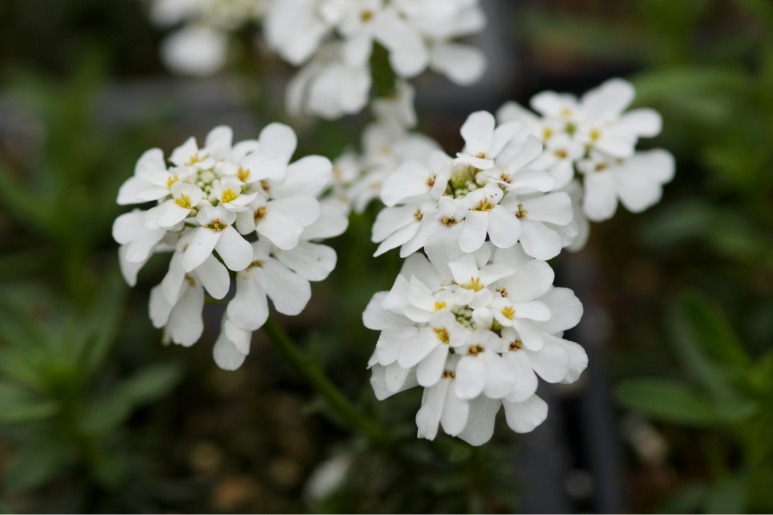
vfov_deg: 9.1
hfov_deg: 13.7
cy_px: 258
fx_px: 3221
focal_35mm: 150
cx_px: 386
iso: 100
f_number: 3.5
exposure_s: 1/250
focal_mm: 100
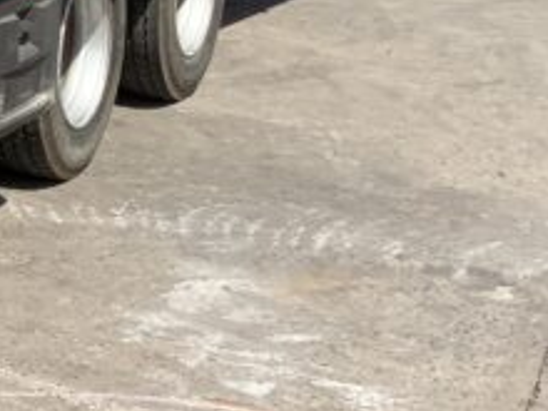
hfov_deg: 13.2
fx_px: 2137
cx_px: -443
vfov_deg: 10.6
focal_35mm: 135
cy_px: -179
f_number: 1.8
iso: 16
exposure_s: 1/1534
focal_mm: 3
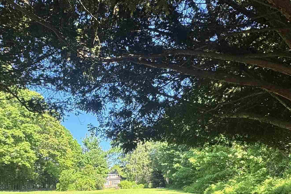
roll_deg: +3.8
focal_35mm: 34
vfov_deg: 37.3
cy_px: 160
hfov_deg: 54.0
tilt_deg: +8.8
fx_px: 275
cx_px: 84
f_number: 2.2
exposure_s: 1/296
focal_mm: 2.22
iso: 40
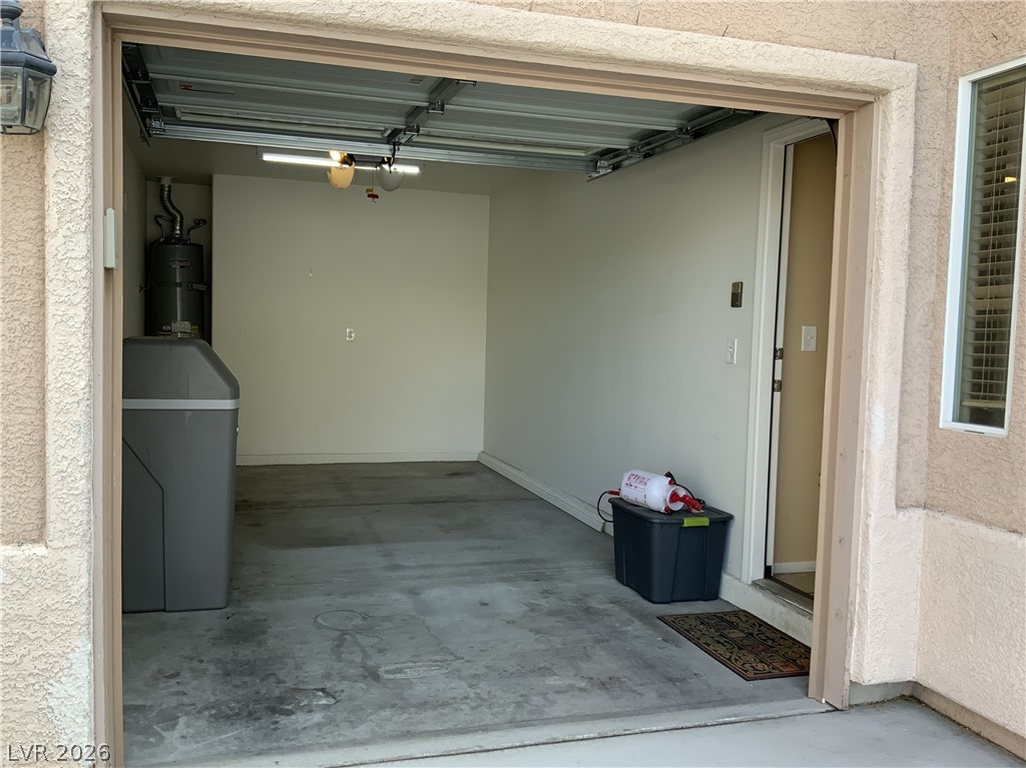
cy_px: 384
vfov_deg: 48.2
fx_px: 859
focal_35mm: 29
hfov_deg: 61.7
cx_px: 513
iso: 16
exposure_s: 1/223
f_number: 1.8
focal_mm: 3
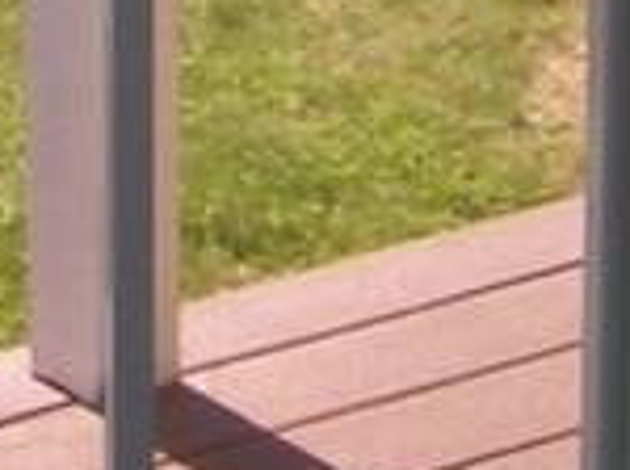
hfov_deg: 7.5
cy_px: -688
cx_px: -399
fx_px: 4724
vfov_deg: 5.5
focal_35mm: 260
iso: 50
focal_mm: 5.8
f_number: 2.8
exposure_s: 1/250
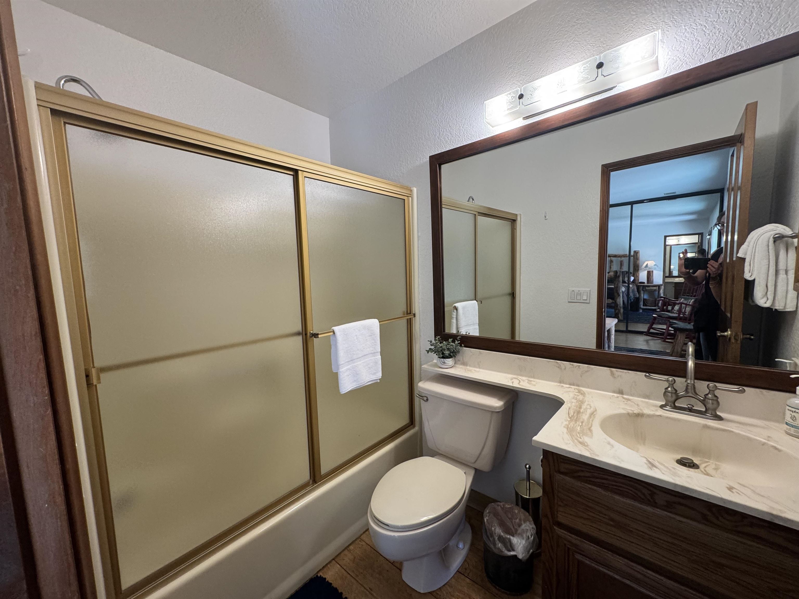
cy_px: 300
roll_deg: +1.2
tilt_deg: -5.8
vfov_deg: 85.7
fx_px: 323
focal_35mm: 14
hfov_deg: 102.1
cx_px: 400
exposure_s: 1/60
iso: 200
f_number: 2.2
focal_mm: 2.22
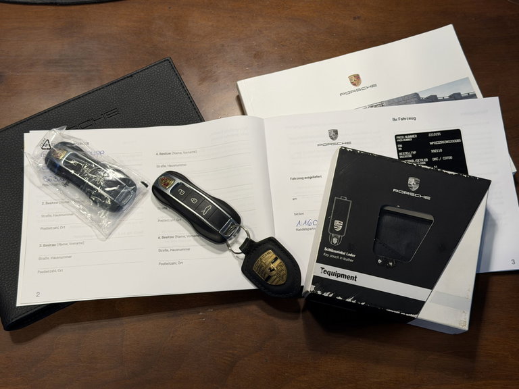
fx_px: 720
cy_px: 194
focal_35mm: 48
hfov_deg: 39.7
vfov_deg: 30.3
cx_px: 260
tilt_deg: -66.8
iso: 50
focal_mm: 6.76
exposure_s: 1/121
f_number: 1.78
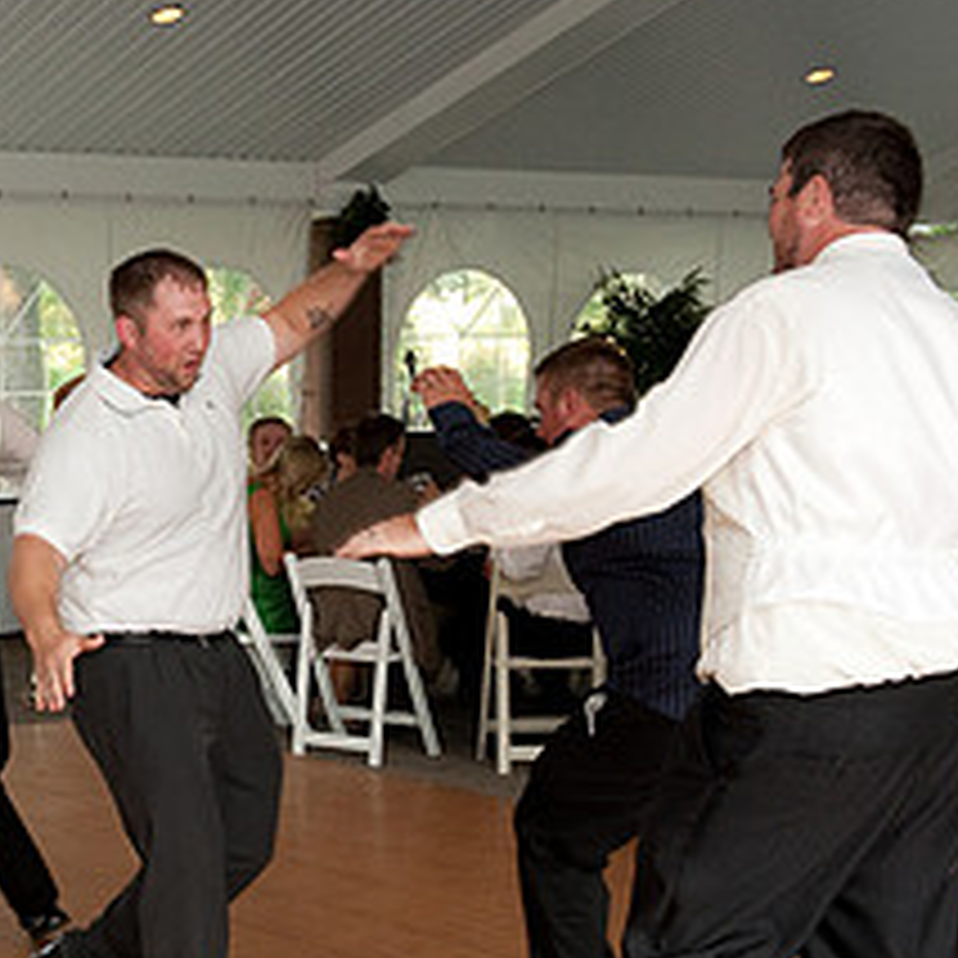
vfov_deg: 21.4
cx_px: 94
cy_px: 549
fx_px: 2536
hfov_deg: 20.9
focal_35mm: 81
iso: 1250
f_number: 5
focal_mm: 35
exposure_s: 1/125
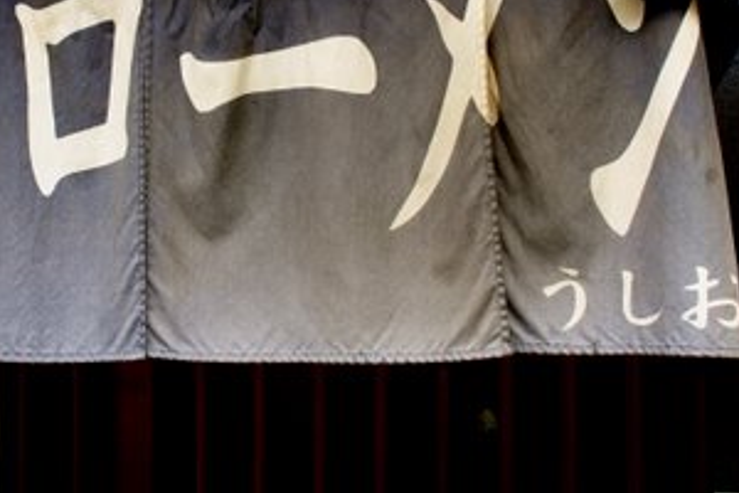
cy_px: 106
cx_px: 232
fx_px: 1478
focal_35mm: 72
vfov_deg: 18.8
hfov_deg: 27.9
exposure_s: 1/60
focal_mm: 30
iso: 200
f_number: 5
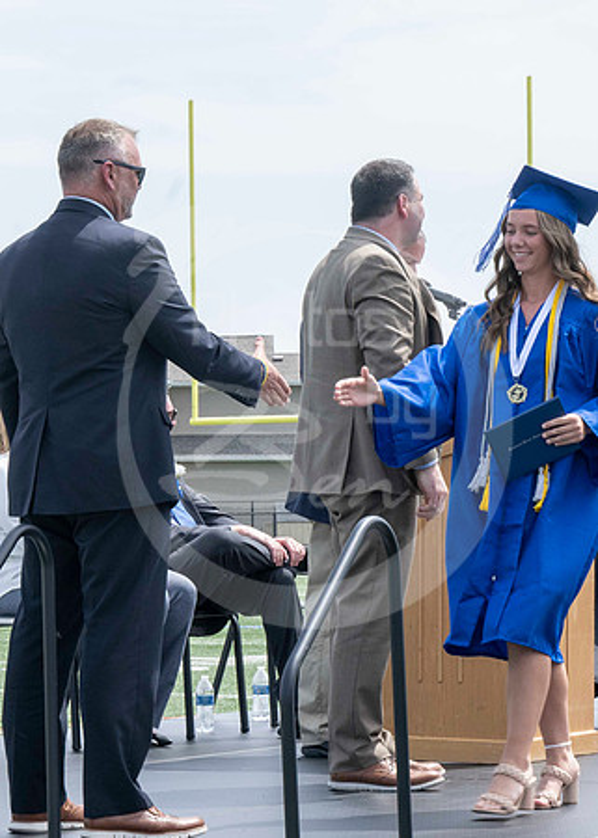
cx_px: 226
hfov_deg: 8.8
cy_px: 320
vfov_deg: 12.3
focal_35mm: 163
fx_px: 3885
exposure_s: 1/250
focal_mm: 70
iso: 200
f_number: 13
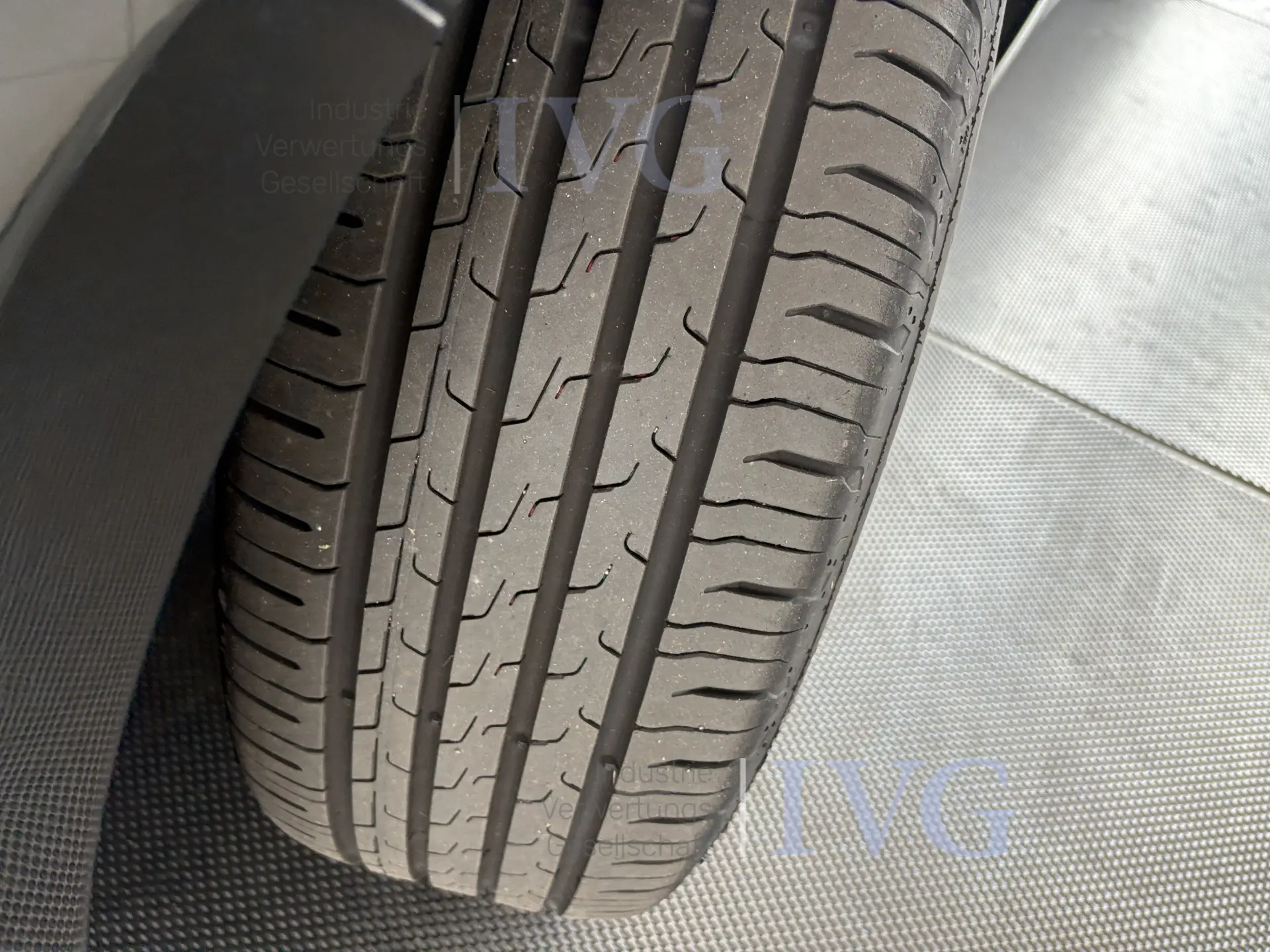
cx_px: 635
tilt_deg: -47.5
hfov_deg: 67.3
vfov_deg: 53.1
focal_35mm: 26
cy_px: 476
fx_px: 954
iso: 125
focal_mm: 5.96
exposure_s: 1/101
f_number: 1.6
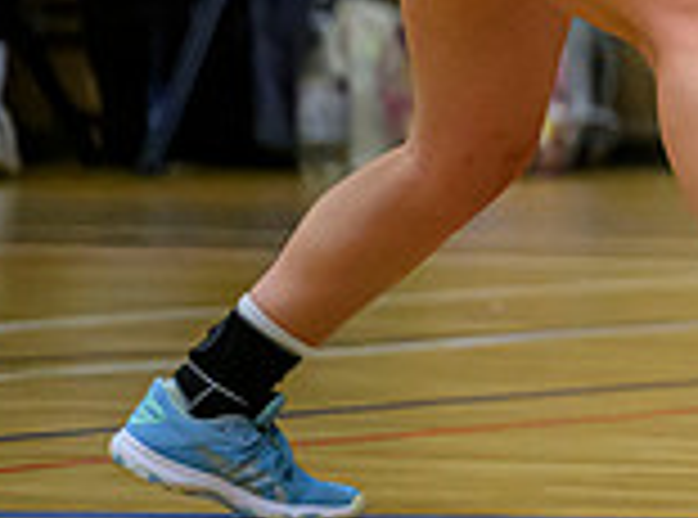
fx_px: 18881
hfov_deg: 2.1
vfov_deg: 1.6
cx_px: 1438
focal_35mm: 940
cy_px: -256
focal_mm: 200
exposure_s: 1/1000
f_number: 2.8
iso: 5000
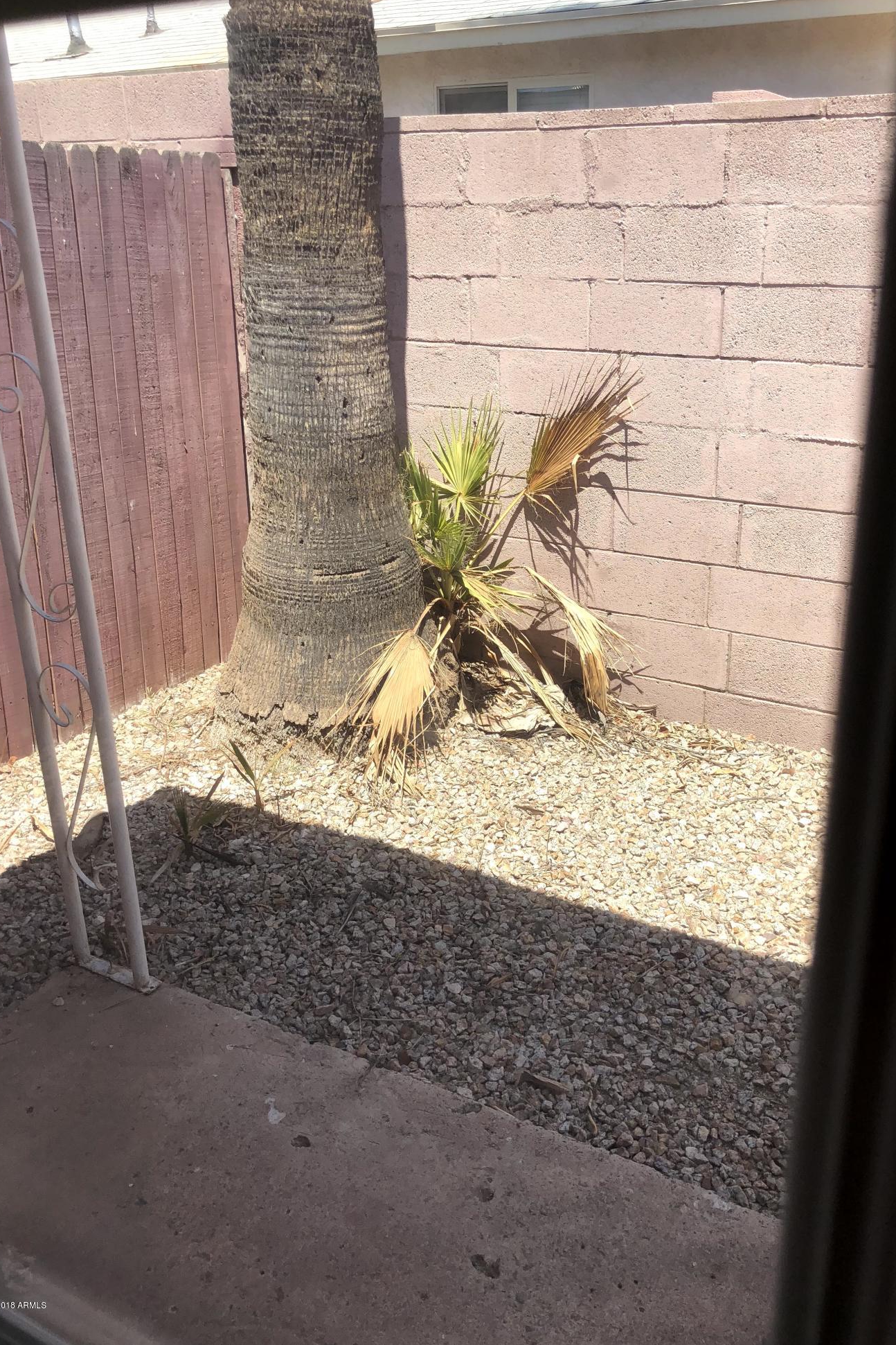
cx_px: 511
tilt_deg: -19.7
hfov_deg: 43.5
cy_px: 656
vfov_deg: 61.9
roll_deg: +0.4
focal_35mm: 30
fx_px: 1120
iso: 20
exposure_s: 1/889
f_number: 1.8
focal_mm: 4
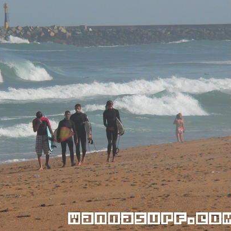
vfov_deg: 3.4
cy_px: 116
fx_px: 3866
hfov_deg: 3.4
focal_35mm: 512
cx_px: 89
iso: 200
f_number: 8
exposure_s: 1/800
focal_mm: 72
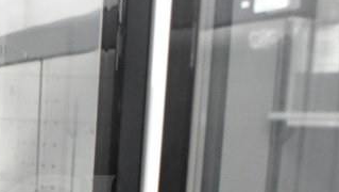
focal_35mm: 81
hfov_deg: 25.2
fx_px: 729
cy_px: 260
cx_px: 19
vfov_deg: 14.3
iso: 6400
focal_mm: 18
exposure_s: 1/125
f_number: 5.6
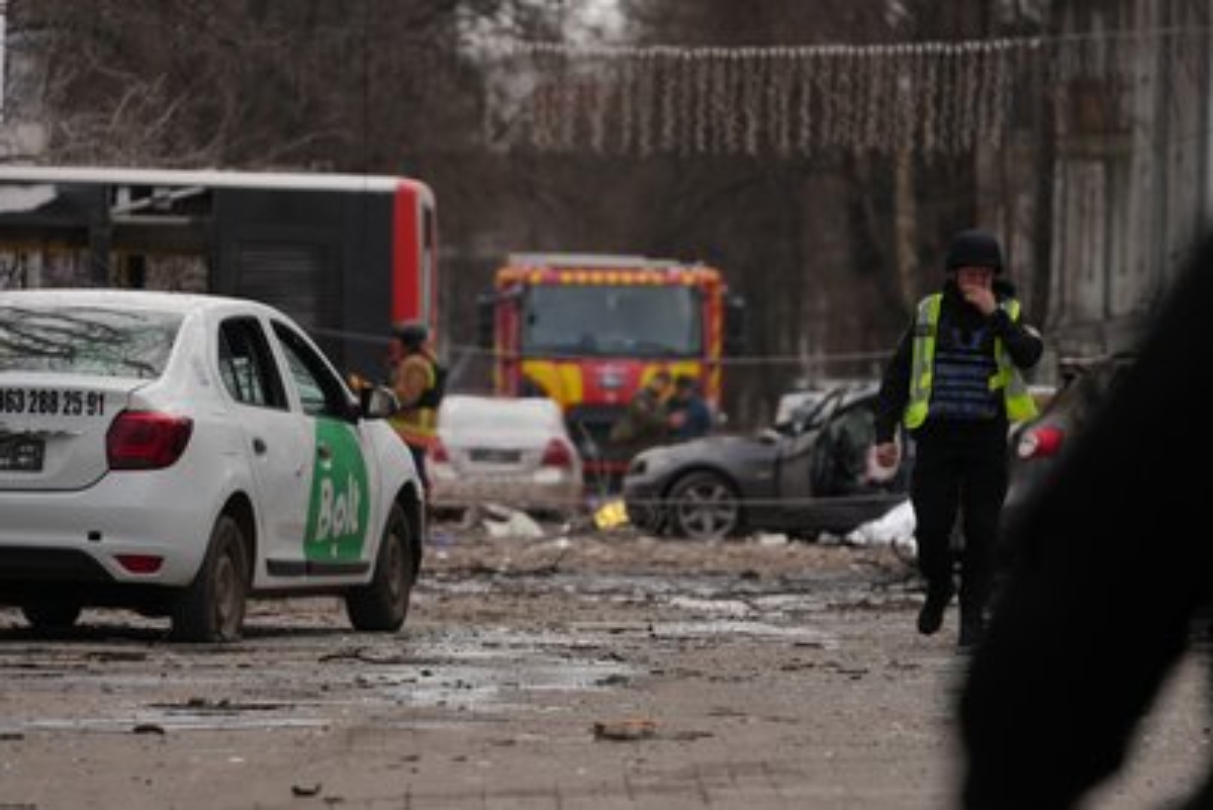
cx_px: 606
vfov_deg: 4.6
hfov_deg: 6.9
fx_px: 10111
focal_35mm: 300
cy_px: 405
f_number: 5.6
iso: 80
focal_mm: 300
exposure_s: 1/320
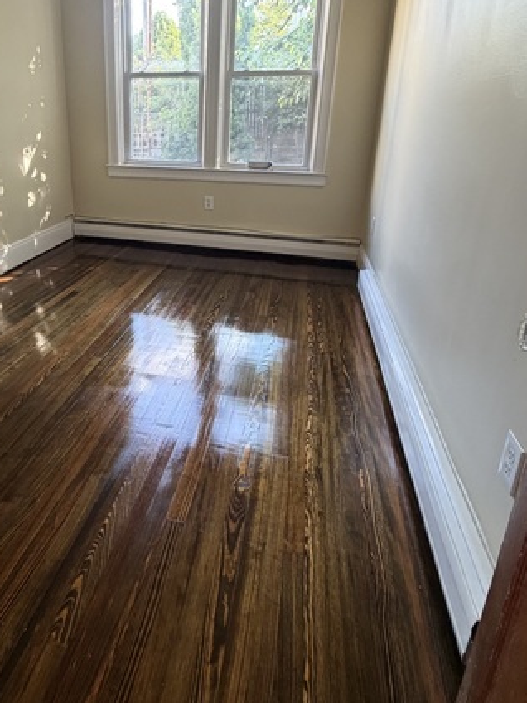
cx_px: 177
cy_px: 251
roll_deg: +0.6
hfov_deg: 59.7
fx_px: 447
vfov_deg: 74.7
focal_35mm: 22
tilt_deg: -15.6
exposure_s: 1/60
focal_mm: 2.22
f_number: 2.2
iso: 320
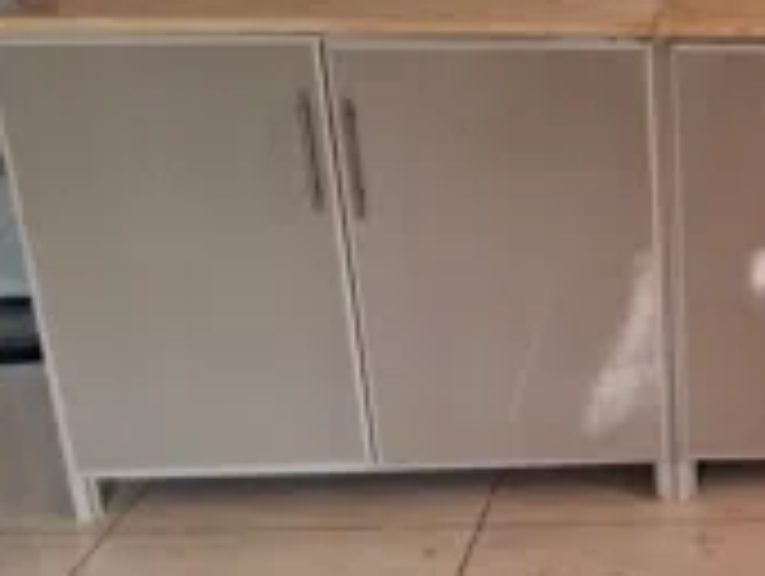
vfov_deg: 24.1
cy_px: 288
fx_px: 1350
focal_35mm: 61
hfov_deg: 28.1
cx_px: 886
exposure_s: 1/40
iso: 500
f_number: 1.8
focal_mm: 3.98
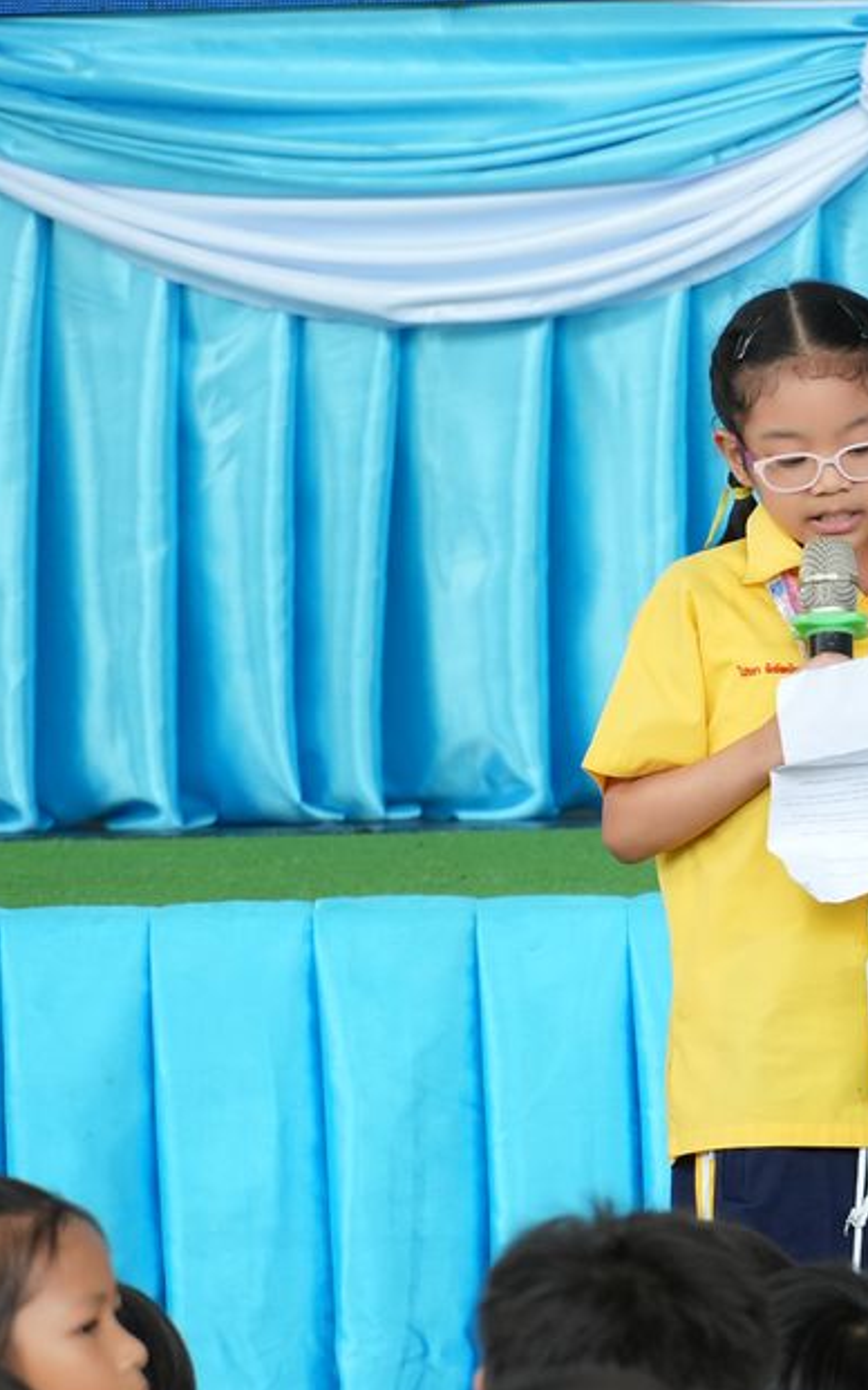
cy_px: 745
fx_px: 14156
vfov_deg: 5.6
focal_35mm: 374
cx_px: 894
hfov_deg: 3.5
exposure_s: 1/160
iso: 1000
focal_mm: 135
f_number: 5.6
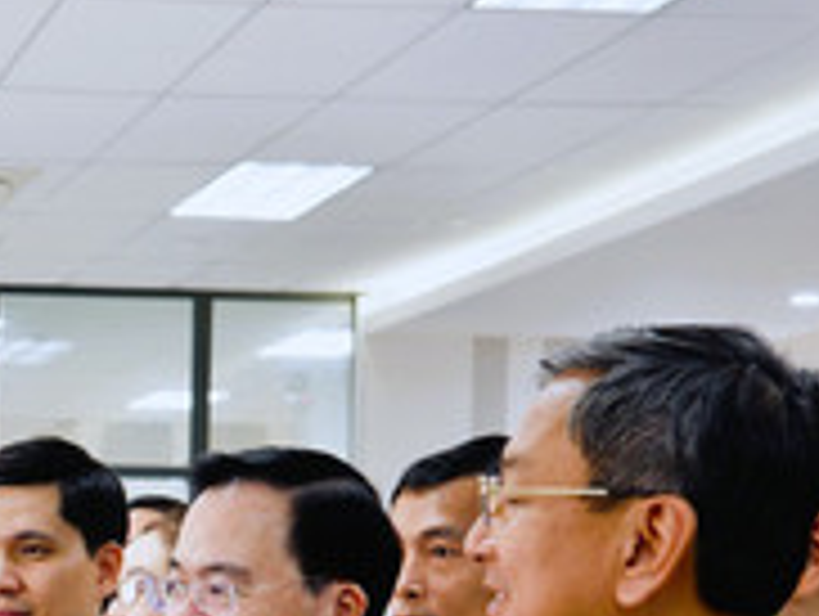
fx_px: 2227
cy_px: 674
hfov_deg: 19.1
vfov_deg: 15.4
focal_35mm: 94
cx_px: -284
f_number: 4
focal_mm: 22.3
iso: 400
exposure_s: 1/52
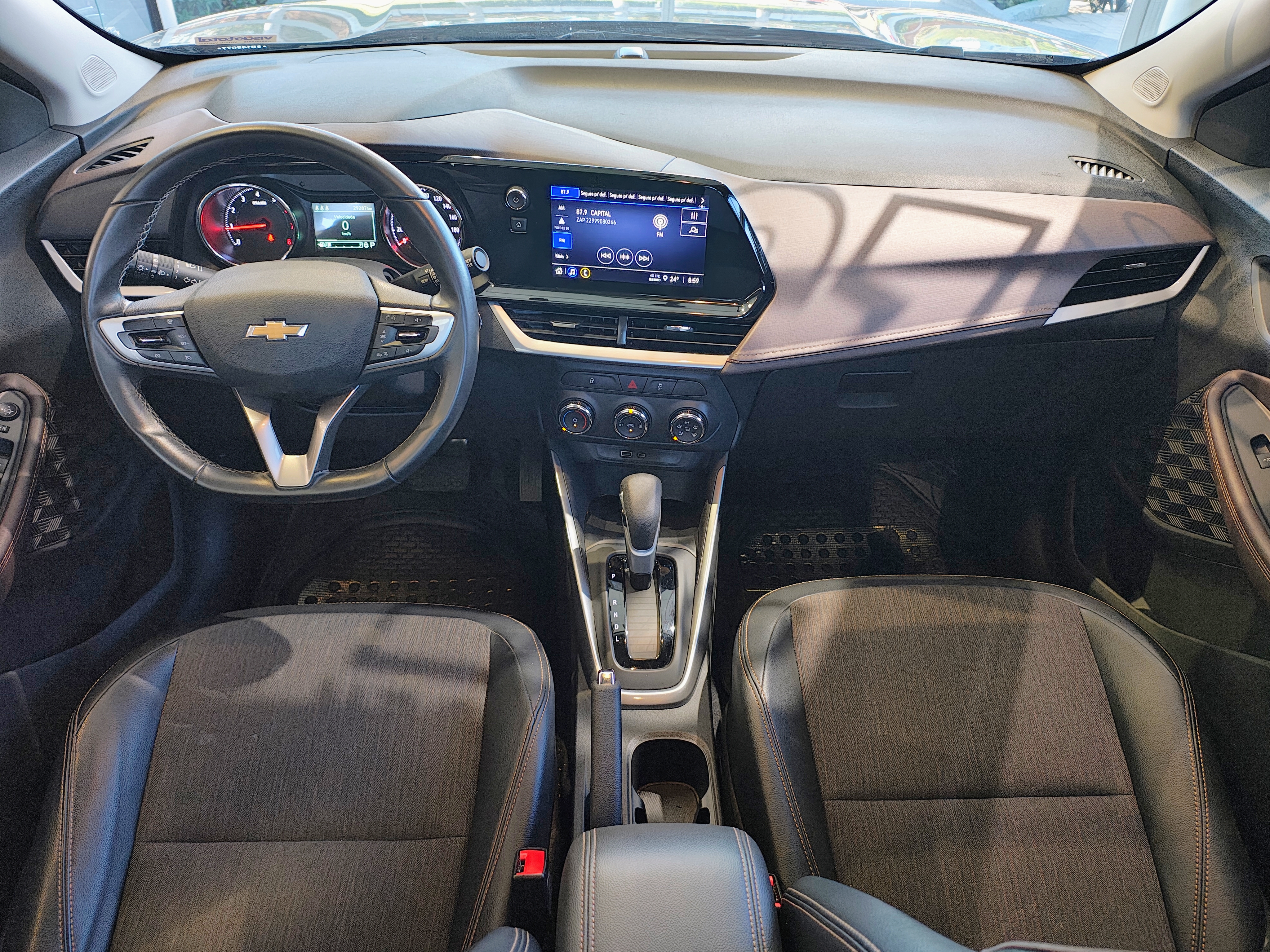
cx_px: 635
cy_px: 476
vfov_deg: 54.9
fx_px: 917
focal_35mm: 25
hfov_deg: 69.4
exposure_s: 1/33.3
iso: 900
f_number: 1.4
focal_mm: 5.89
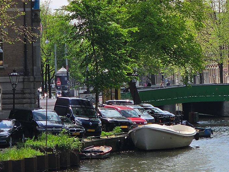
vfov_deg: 7.5
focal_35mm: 199
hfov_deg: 9.8
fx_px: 1317
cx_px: 243
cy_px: 77
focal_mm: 7
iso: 25
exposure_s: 1/1580
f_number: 2.4
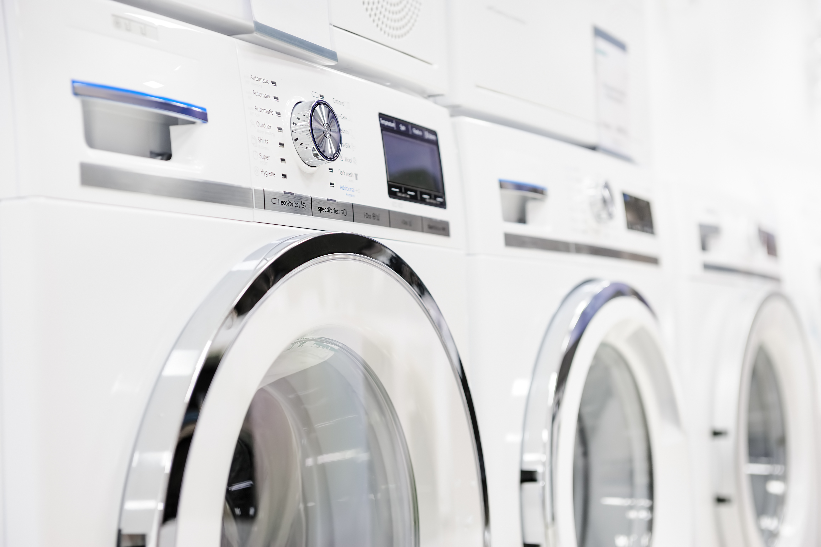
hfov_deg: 28.9
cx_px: 410
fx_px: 1595
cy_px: 274
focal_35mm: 70
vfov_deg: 19.4
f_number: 4.5
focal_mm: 70
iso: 200
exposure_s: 1/13
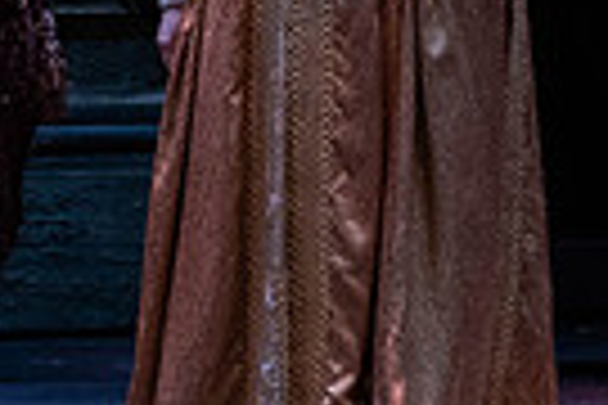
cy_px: -272
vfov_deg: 1.6
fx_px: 14523
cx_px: 212
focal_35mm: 860
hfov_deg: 2.4
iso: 5000
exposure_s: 1/250
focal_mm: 200
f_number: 8
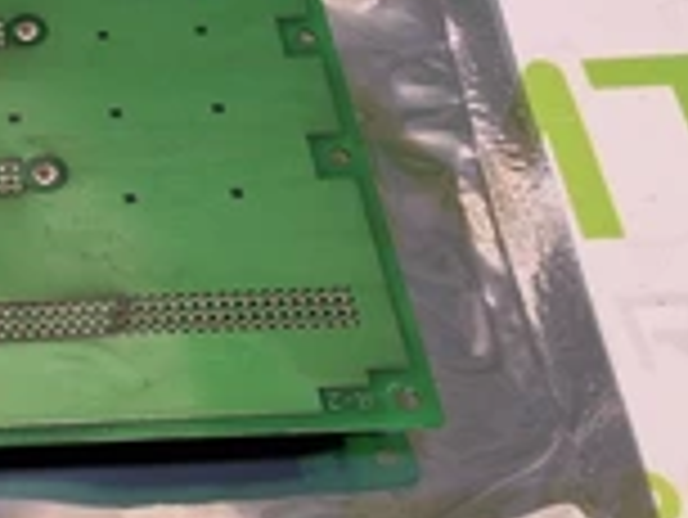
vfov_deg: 20.0
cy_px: 131
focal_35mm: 73
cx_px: -99
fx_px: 1452
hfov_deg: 24.6
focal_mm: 2.91
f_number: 1.9
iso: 32
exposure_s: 1/126
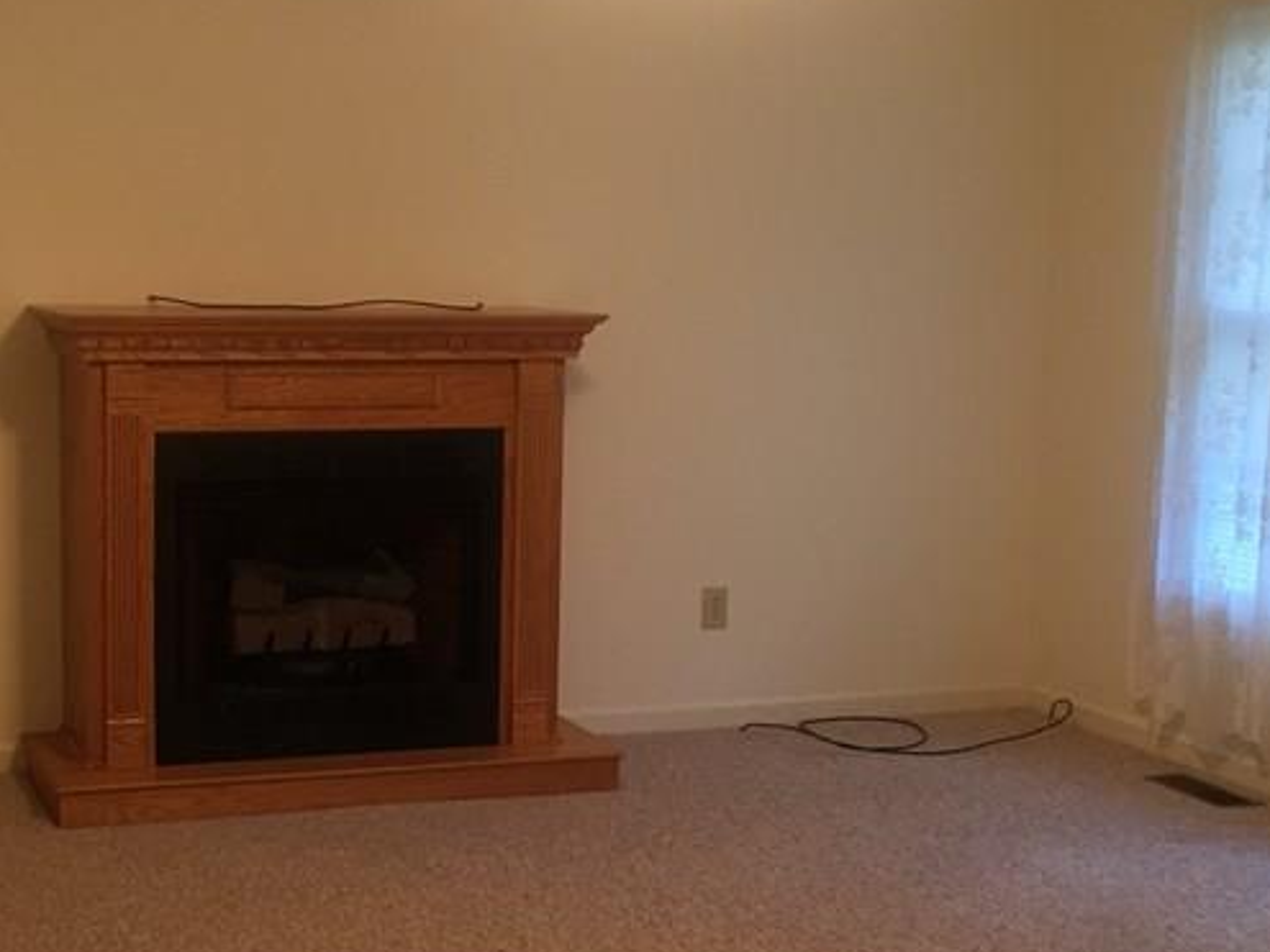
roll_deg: -0.8
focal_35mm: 60
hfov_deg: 32.0
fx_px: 2201
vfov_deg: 24.4
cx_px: 446
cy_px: 580
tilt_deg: -9.0
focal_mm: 4.15
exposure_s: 1/30
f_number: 2.2
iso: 100
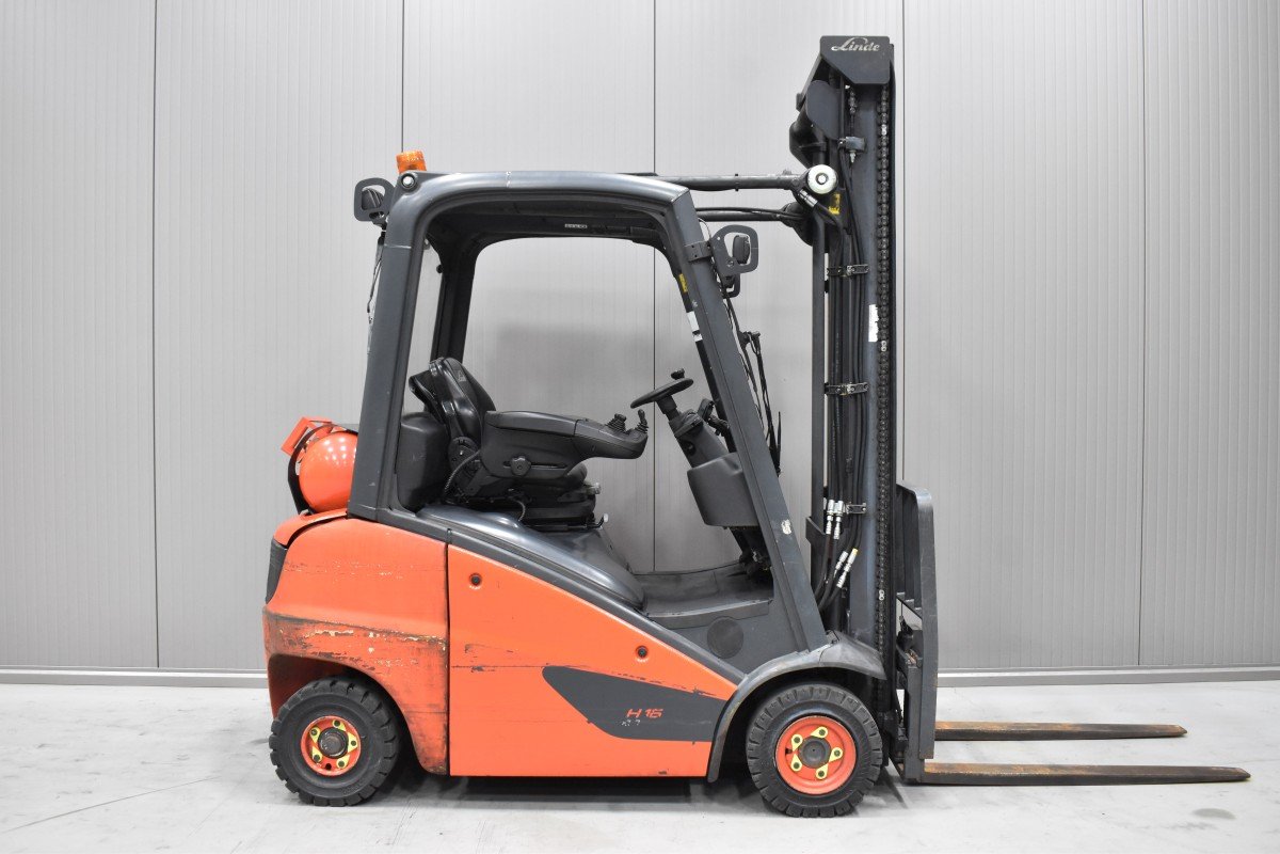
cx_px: 640
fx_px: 1120
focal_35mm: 32
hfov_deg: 59.5
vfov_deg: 41.7
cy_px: 427
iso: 1600
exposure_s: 1/25
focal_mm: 21
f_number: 5
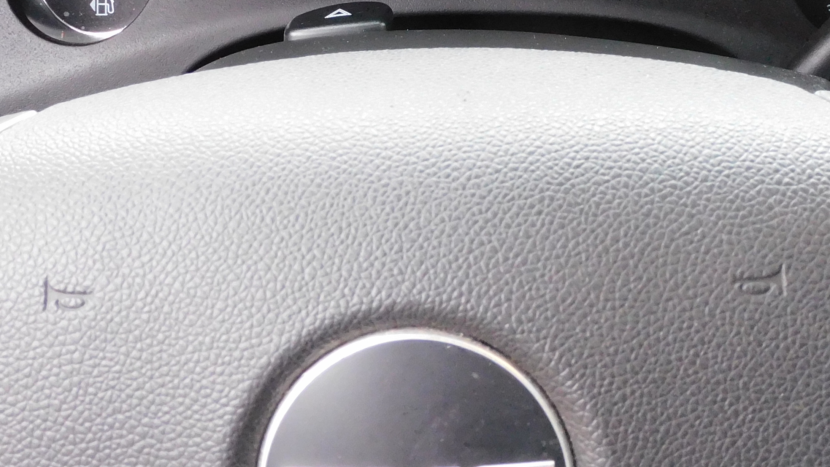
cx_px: 459
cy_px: -72
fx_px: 1519
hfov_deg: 30.5
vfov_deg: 16.8
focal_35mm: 69
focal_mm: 5.4
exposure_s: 1/60
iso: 400
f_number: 3.5
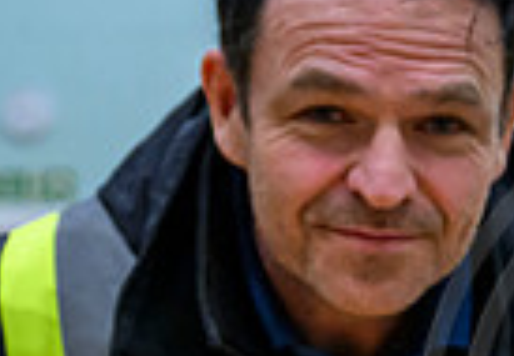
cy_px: 495
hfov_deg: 10.2
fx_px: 2732
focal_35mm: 189
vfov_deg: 7.4
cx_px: 881
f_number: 4
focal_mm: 40
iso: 4000
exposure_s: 1/250
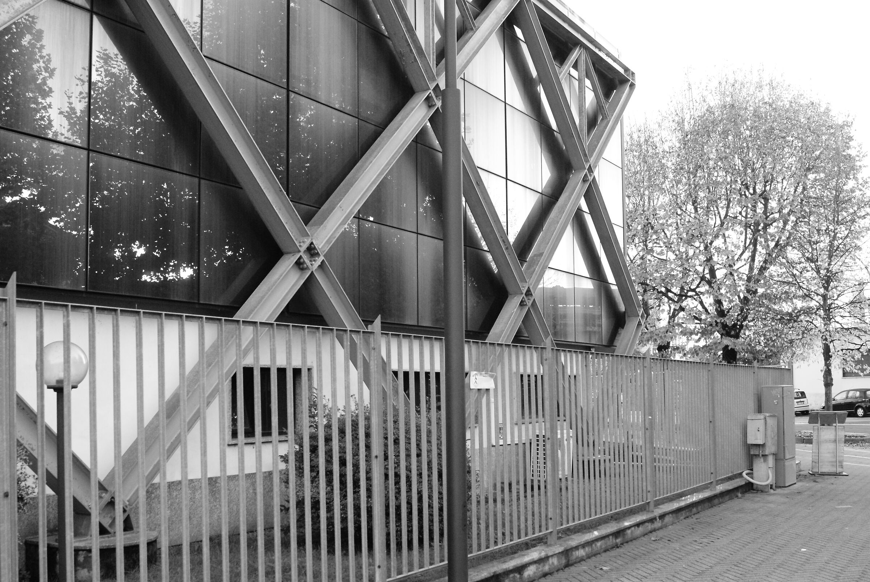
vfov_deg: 37.0
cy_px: 291
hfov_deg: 53.1
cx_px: 435
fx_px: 871
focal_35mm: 36
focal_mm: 24
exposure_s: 1/60
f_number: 6.3
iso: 800
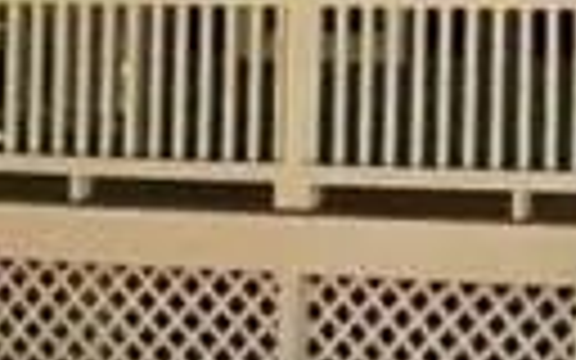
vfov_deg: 6.7
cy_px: -94
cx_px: 1004
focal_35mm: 195
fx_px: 3061
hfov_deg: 10.2
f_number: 1.7
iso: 10
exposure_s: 1/305
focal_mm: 6.3
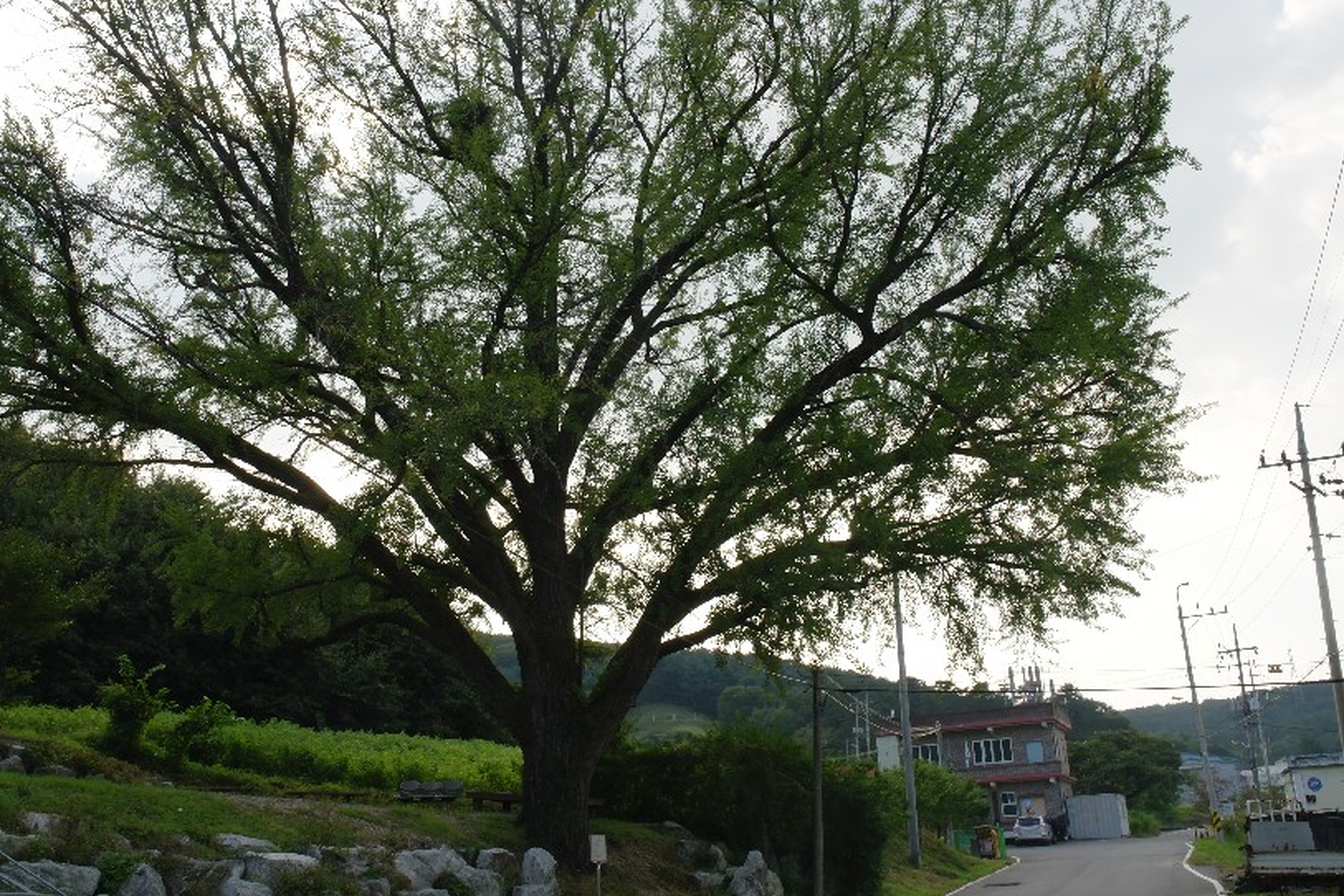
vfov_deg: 38.7
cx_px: 564
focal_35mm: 34
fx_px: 1269
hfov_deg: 55.5
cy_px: 350
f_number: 10
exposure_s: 1/80
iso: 200
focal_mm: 18
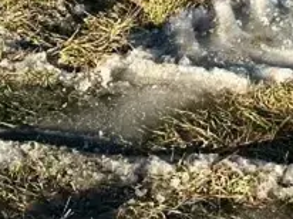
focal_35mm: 112
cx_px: 306
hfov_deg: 17.1
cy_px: -137
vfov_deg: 12.4
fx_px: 947
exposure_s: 1/2070
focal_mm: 6.86
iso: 80
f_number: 1.78
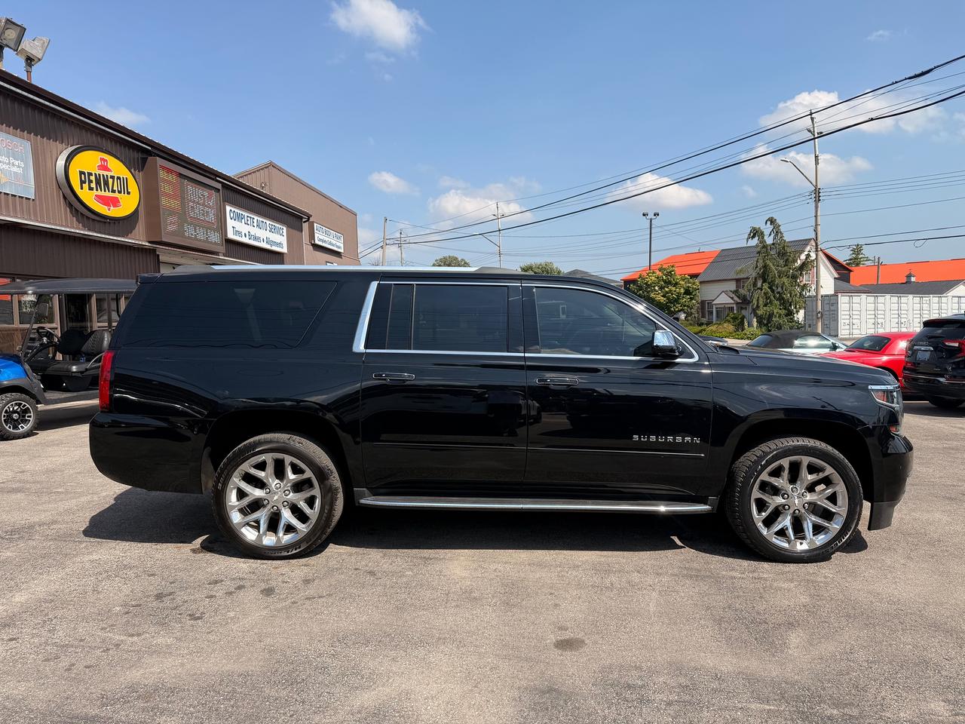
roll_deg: +1.3
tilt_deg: -4.0
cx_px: 482
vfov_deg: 56.8
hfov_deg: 71.6
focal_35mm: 24
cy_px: 362
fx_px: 669
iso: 80
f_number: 1.78
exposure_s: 1/3953
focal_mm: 6.76
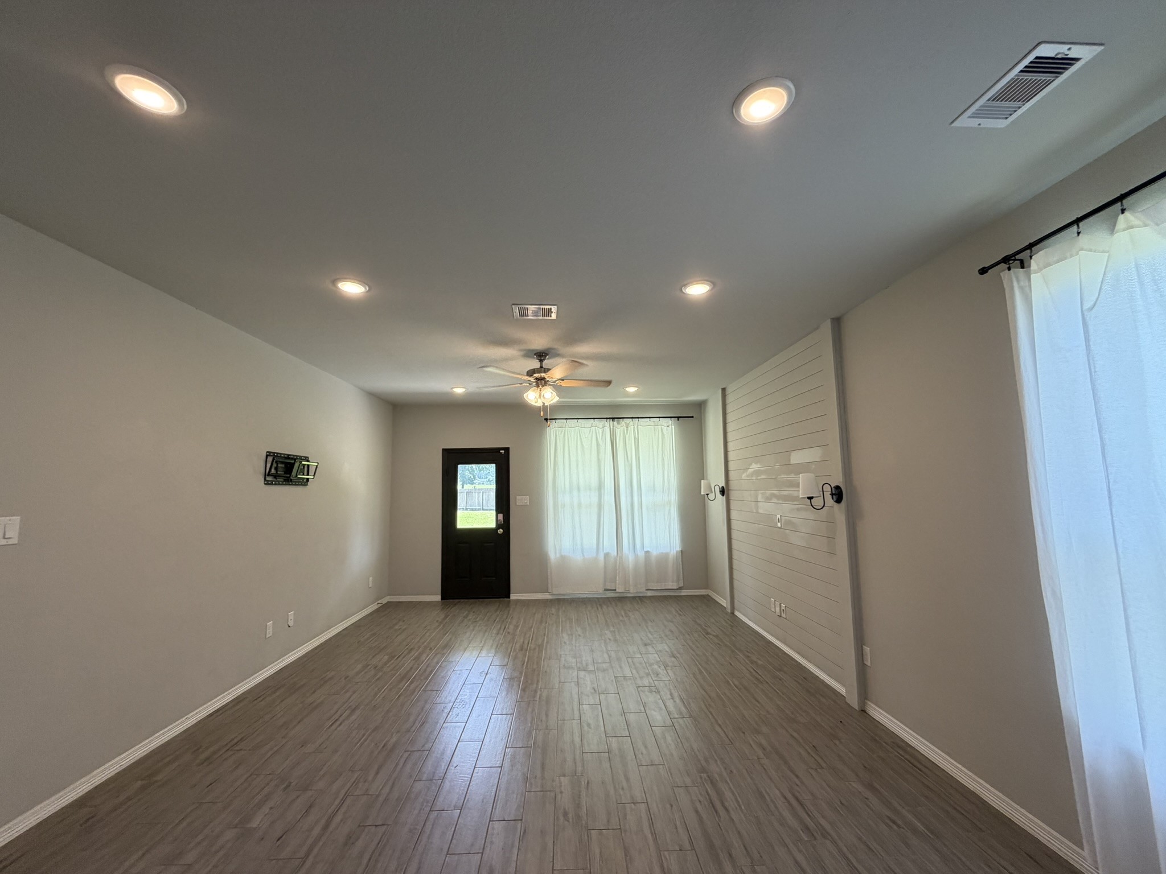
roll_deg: +0.1
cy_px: 437
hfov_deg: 102.1
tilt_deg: +5.5
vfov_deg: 85.7
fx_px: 472
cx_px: 583
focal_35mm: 14
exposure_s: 1/120
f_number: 2.2
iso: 160
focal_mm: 2.22
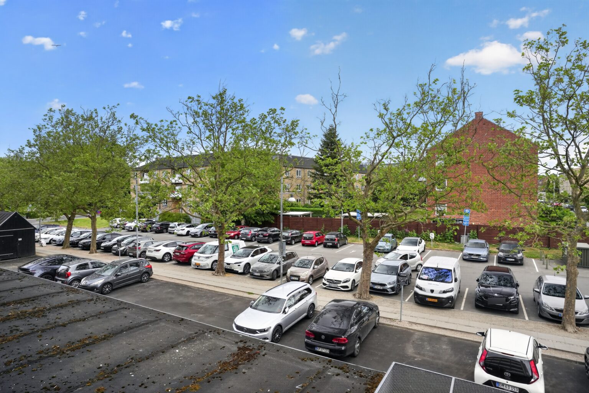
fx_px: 344
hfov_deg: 81.2
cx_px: 294
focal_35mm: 21
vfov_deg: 59.5
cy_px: 196
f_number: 8
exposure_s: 1/250
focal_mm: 21
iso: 400
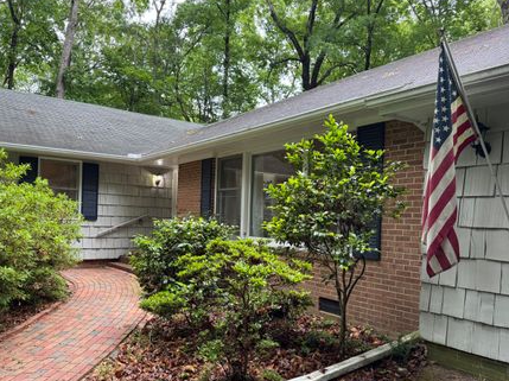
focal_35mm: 28
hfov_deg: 63.2
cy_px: 212
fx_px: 411
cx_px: 218
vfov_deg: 49.6
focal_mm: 6.76
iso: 200
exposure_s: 1/108
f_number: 1.78
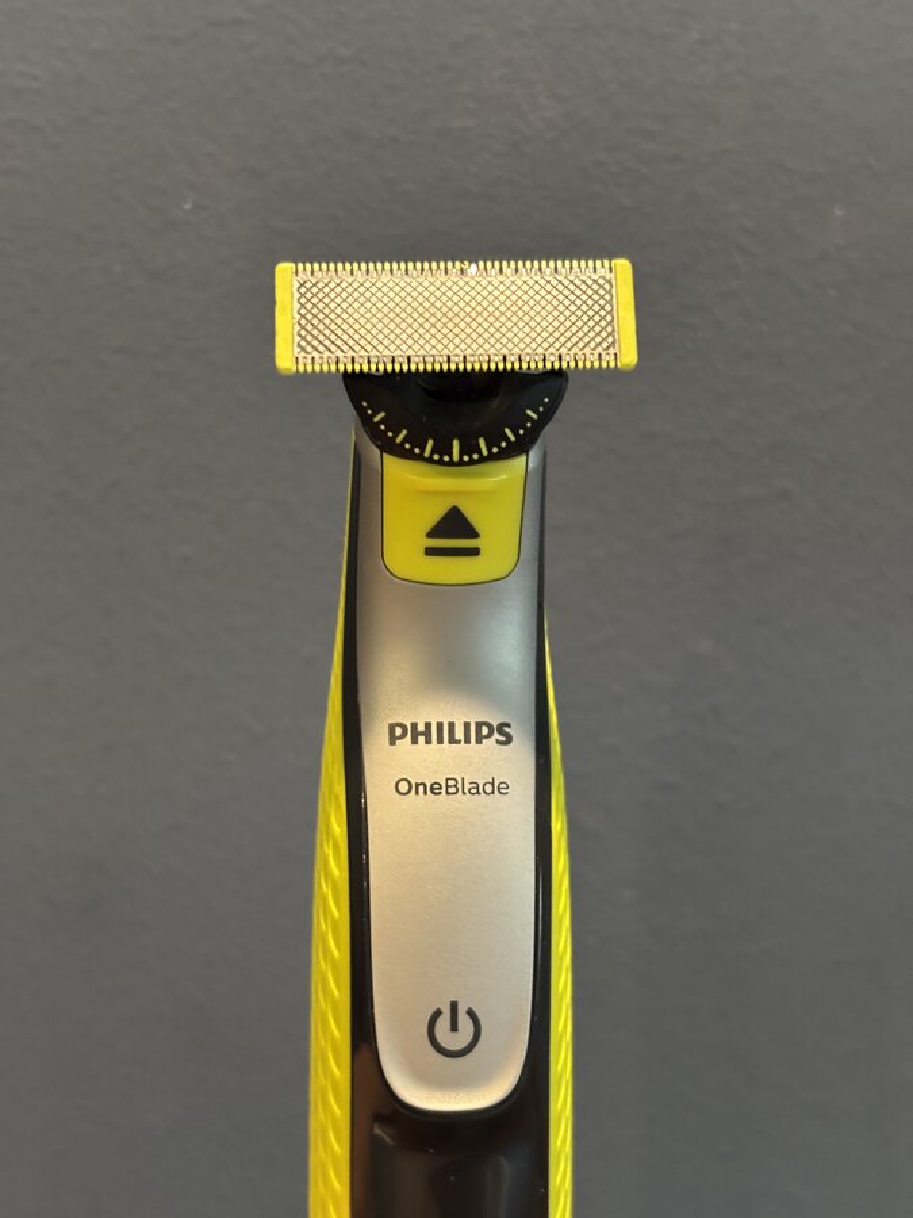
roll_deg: -1.1
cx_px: 456
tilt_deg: -10.9
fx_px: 1829
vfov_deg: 36.8
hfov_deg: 28.0
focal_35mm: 52
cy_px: 609
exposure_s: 1/37
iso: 320
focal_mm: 5.96
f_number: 1.6
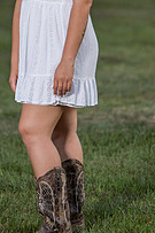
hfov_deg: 3.9
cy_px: 30
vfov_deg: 5.8
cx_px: 48
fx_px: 2296
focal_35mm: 355
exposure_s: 1/160
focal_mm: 160
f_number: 2.8
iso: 100
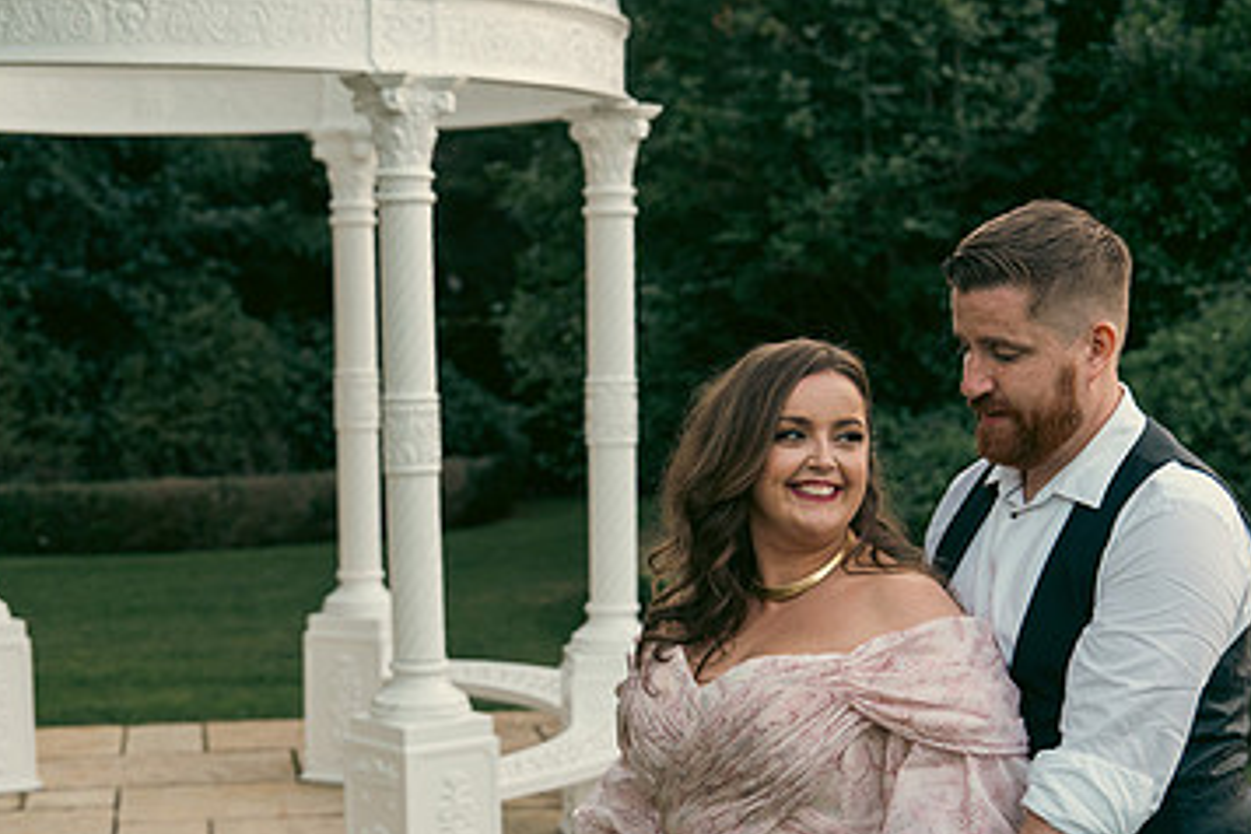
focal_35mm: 78
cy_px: 636
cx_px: 659
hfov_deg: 26.0
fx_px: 2710
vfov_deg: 17.4
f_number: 3.5
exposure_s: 1/200
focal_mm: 48
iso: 800
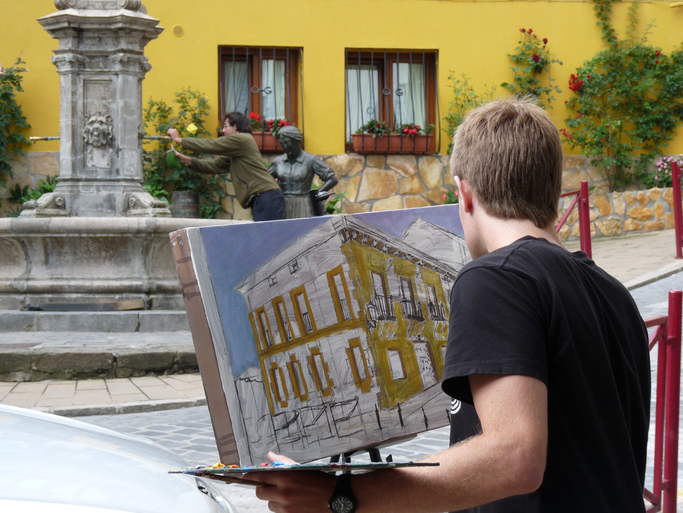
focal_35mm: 91
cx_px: 342
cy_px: 256
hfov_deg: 21.5
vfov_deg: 16.2
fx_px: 1795
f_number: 4
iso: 100
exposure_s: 1/160
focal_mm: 16.1
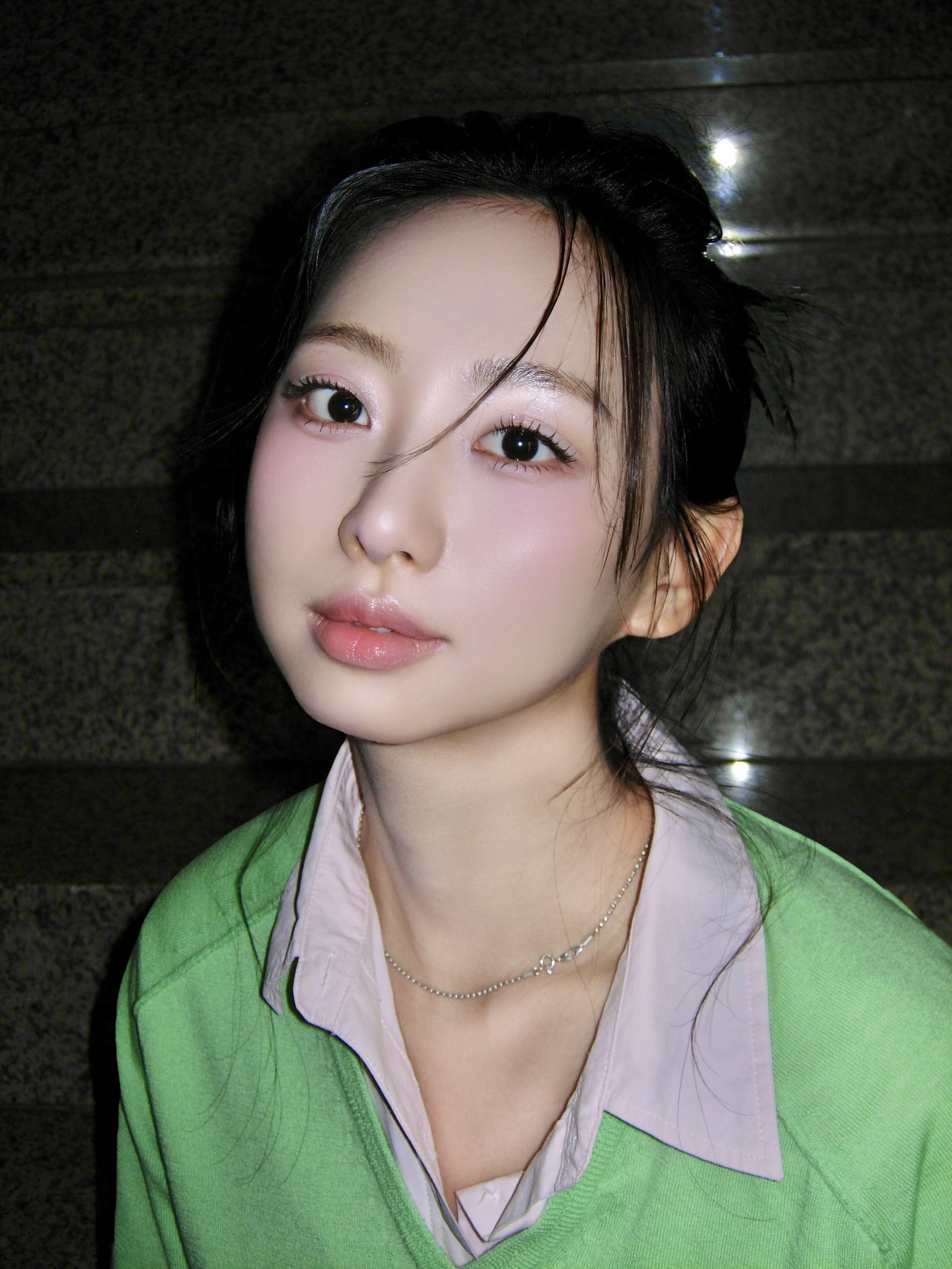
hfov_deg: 30.3
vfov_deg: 39.7
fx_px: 1760
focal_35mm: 48
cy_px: 634
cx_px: 476
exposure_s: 1/45.2
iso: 50
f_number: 3.1
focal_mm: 10.1
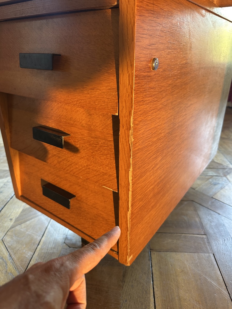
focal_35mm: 24
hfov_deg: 56.8
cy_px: 154
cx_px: 116
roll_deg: -2.0
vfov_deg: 71.6
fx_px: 214
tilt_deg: -23.3
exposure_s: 1/50
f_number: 1.78
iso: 200
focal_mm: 6.86
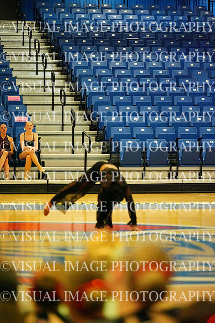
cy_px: 162
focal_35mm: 150
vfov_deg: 13.7
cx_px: 108
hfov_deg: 9.2
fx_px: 1343
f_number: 2.8
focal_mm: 150
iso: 25600
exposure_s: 1/1600
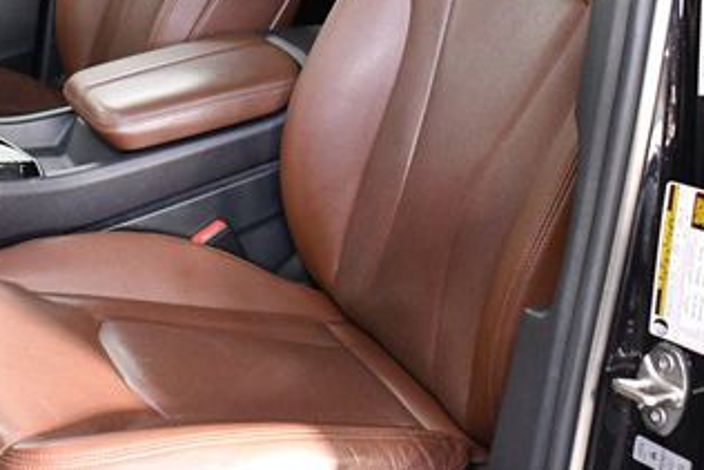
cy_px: 69
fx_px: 1428
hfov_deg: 27.3
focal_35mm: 73
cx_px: 163
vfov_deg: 18.5
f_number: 3.5
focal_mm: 18
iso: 2000
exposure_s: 1/125
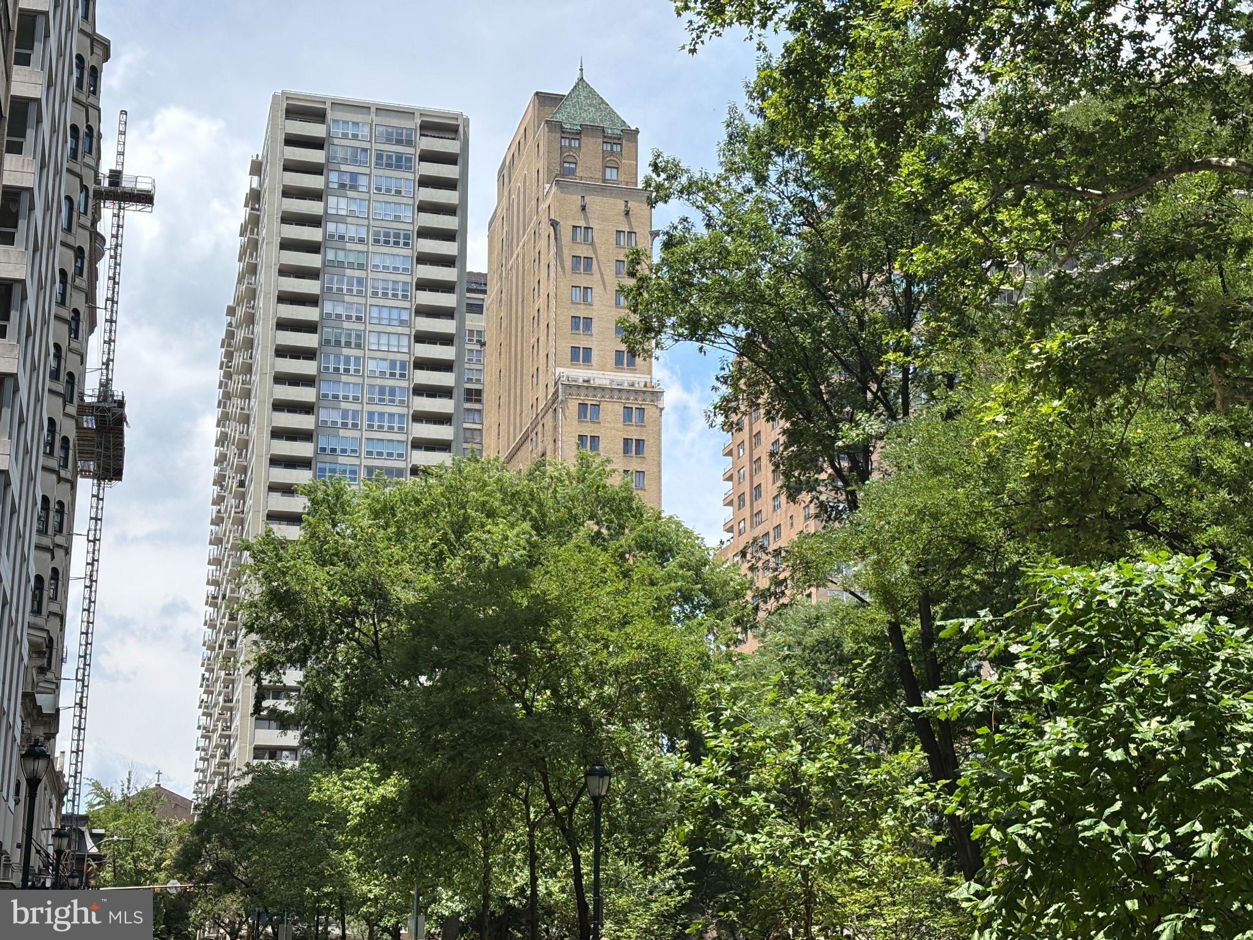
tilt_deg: +14.4
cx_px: 626
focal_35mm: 52
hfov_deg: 36.8
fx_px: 1882
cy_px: 470
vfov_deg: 28.0
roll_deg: -0.8
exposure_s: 1/1751
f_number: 1.6
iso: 40
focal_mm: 5.96
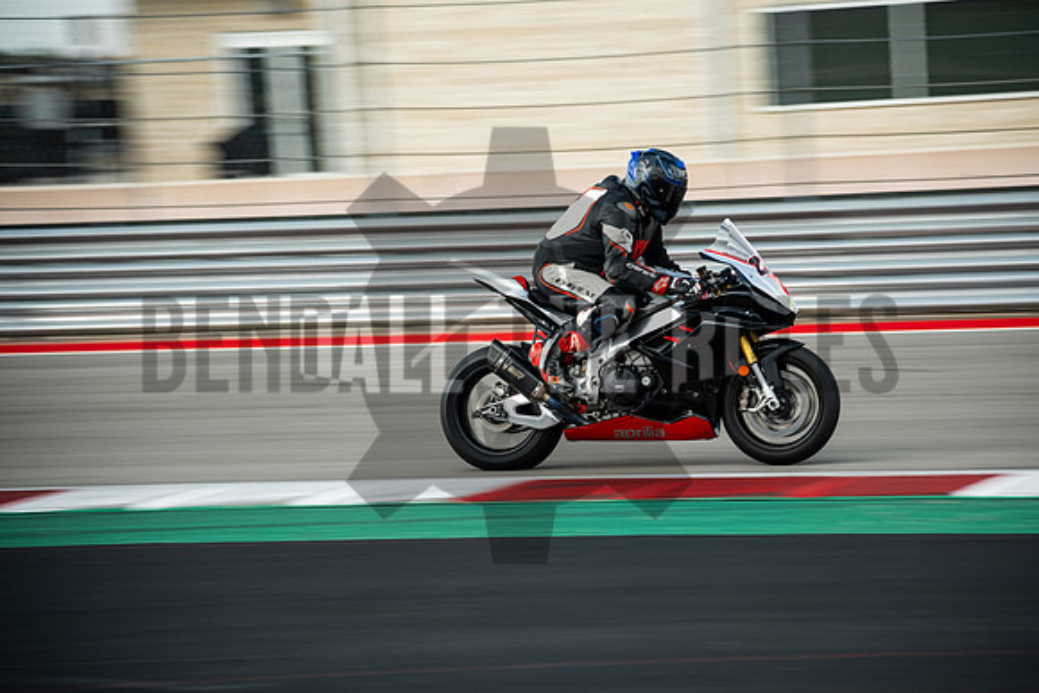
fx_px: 4330
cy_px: 346
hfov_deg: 13.7
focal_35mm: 150
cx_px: 520
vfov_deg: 9.2
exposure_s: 1/200
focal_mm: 100
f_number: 4.5
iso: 160
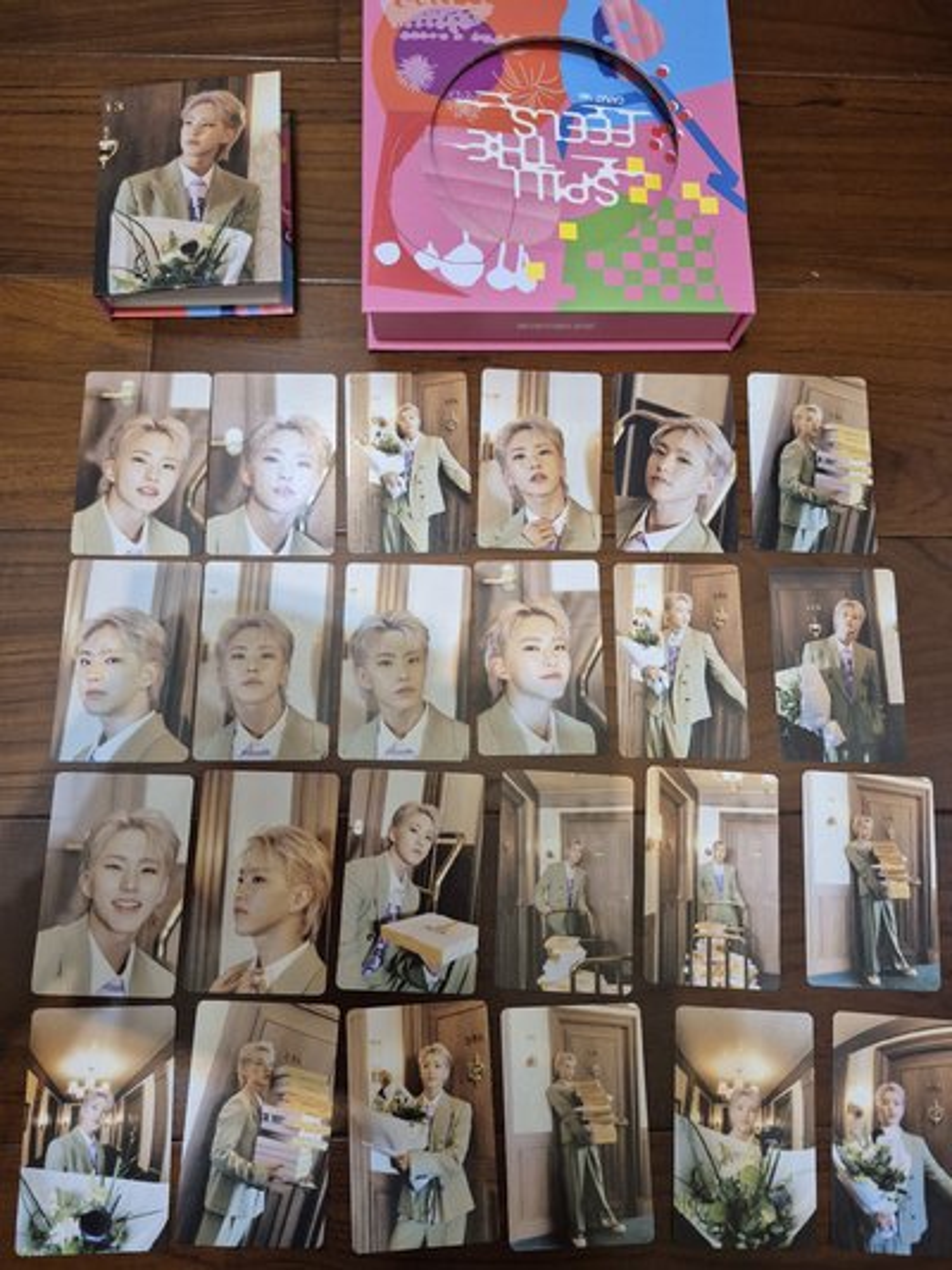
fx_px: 843
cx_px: 476
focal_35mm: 23
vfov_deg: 73.9
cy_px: 635
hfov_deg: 58.9
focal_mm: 5.4
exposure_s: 1/60
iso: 640
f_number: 1.8
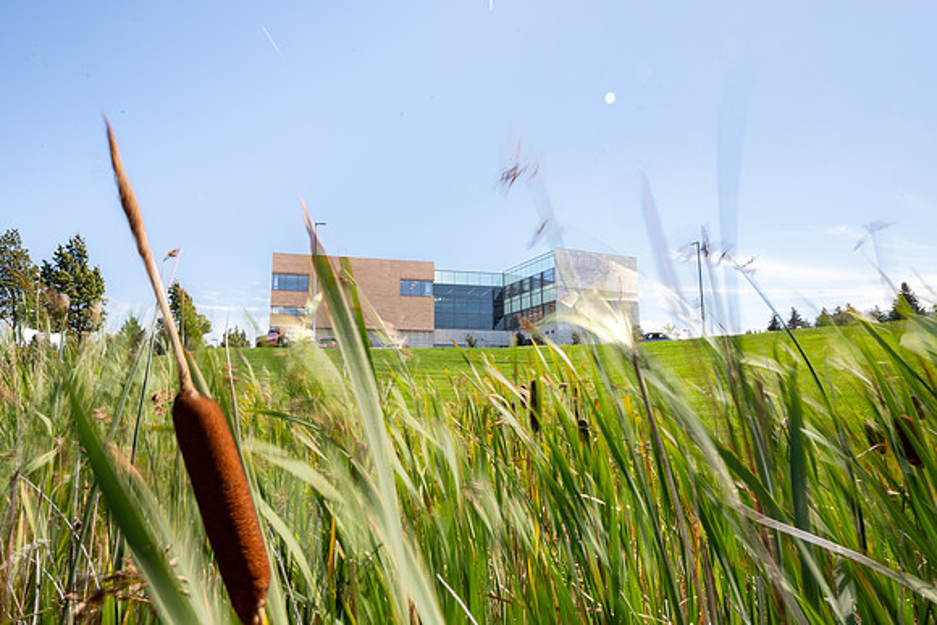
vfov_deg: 53.2
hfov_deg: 73.7
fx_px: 625
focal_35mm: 24
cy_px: 312
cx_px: 468
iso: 50
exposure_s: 1/10
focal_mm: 24
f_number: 22
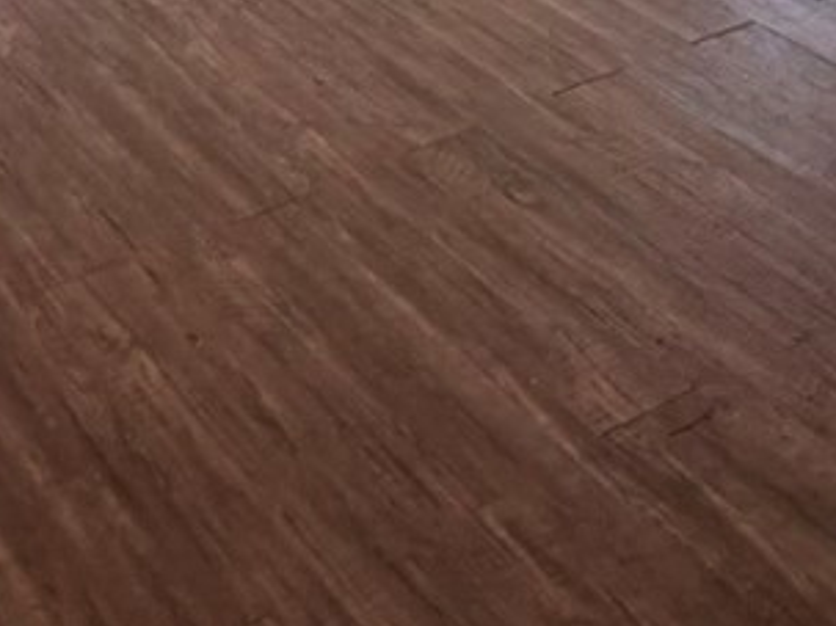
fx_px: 1786
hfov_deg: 26.2
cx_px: 306
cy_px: -598
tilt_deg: -8.4
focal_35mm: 74
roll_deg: +0.5
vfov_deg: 15.9
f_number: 2.2
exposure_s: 1/120
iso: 200
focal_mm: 2.22
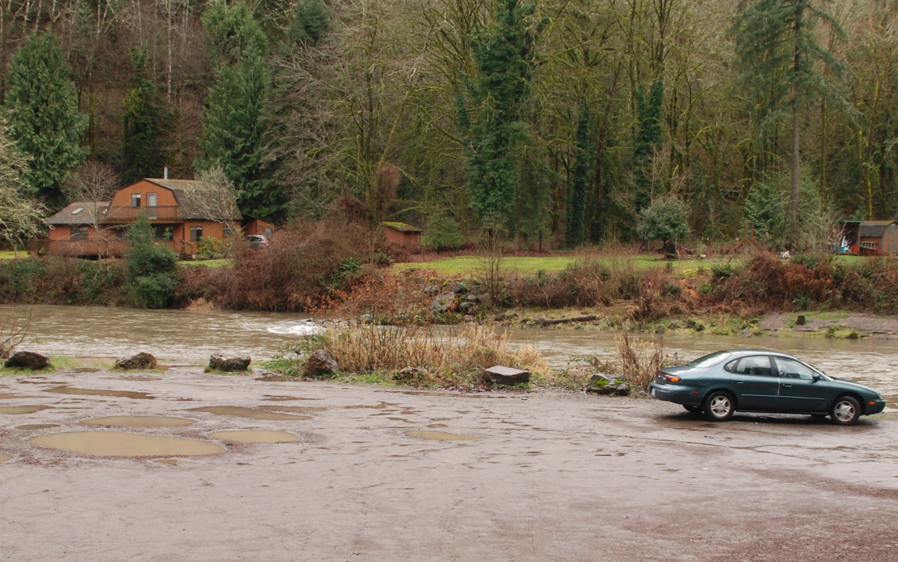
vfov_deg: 22.3
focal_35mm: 58
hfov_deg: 35.1
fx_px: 1420
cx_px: 490
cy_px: 363
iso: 200
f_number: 5.6
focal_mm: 18
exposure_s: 1/60
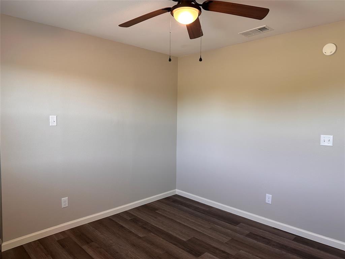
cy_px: 130
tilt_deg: -4.0
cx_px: 172
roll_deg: -0.4
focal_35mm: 24
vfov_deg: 56.8
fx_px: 239
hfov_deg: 71.6
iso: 125
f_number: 1.78
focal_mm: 6.86
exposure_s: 1/60
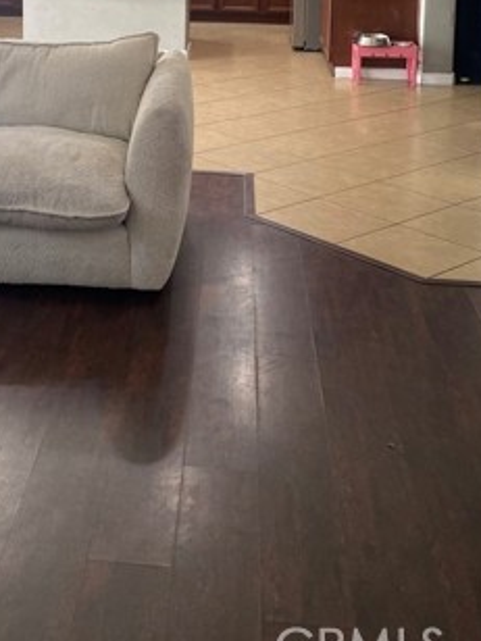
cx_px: 108
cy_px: 10
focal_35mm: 54
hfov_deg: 26.6
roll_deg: -1.5
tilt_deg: -6.2
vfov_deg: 32.8
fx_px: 1000
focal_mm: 4.25
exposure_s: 1/60
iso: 80
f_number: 1.8
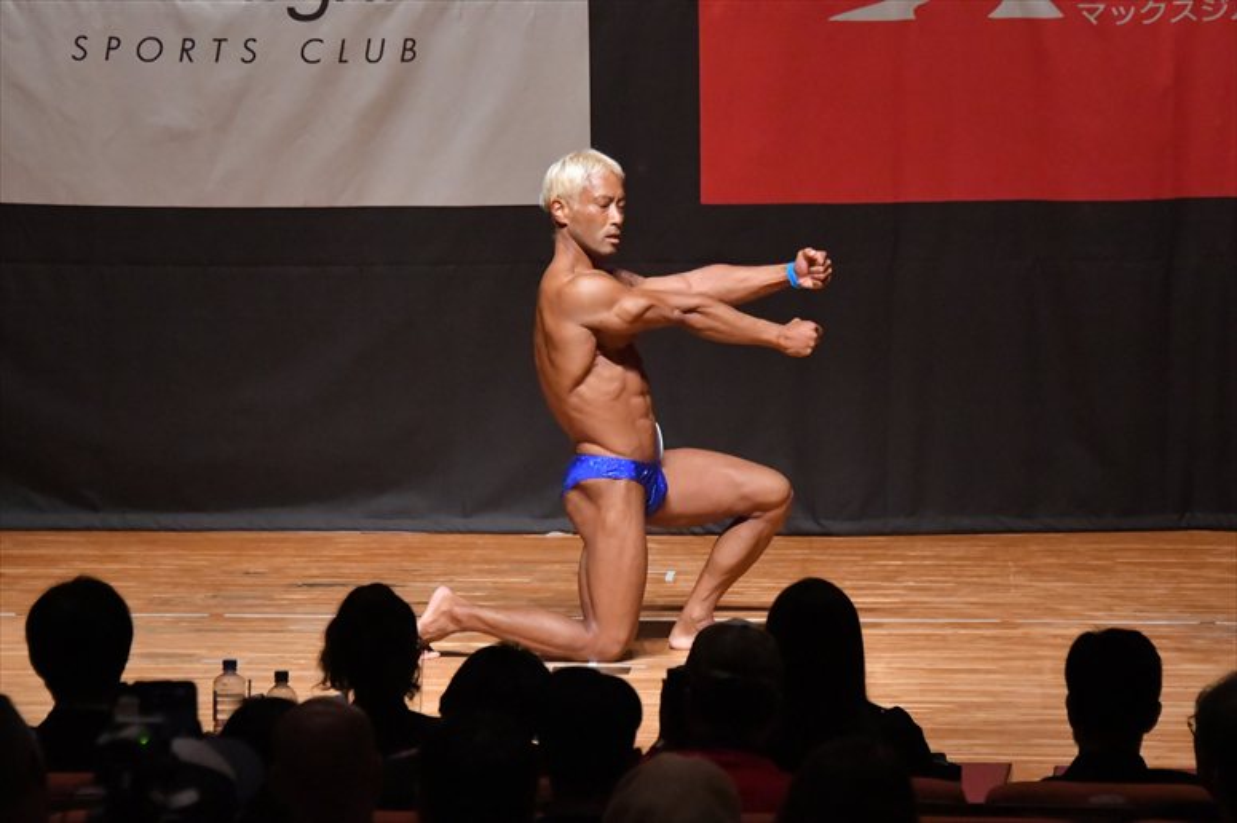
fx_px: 9273
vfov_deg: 5.1
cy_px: 412
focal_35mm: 270
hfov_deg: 7.6
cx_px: 618
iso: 10000
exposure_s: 1/400
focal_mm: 180
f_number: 5.6
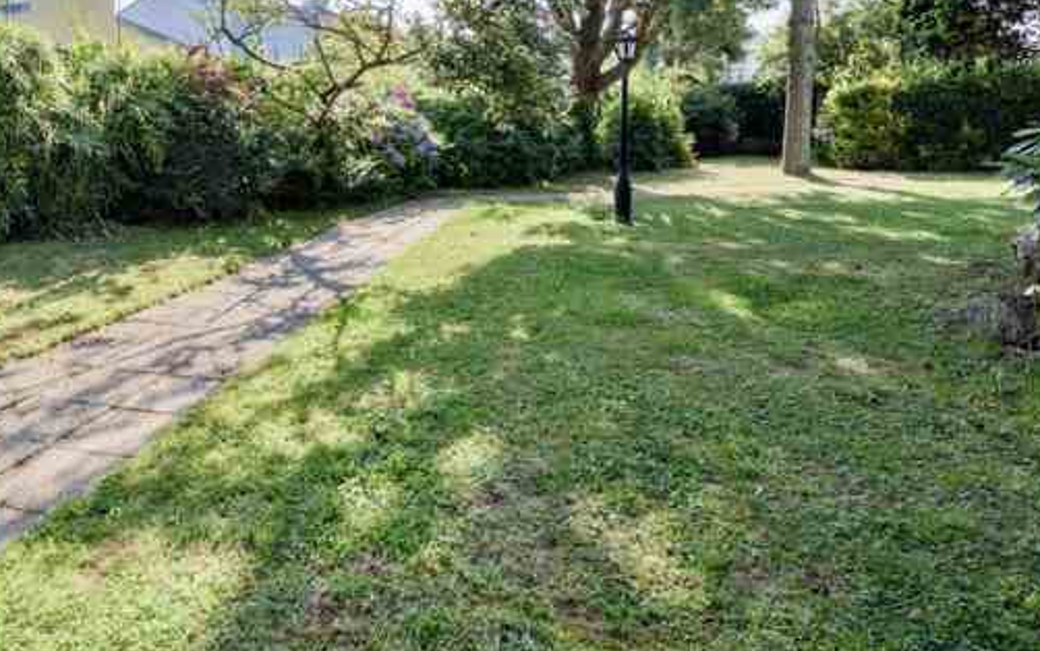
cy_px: 165
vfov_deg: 46.0
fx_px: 737
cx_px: 404
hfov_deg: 69.5
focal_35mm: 26
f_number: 8
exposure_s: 1/4000
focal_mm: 16
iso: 800
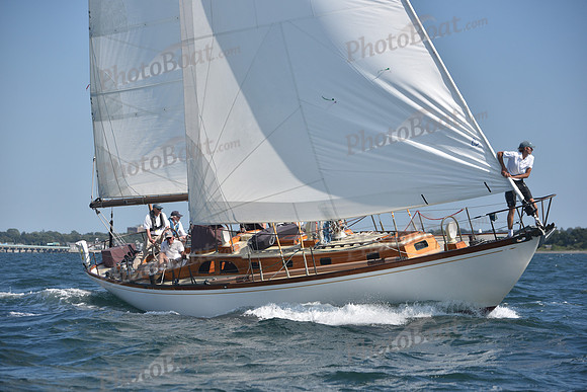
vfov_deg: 11.4
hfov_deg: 17.1
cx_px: 294
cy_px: 196
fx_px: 1957
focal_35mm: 120
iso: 250
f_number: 5.6
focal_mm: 120
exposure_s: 1/1000
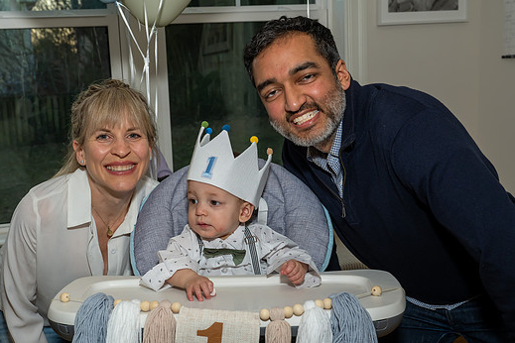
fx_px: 687
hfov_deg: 40.8
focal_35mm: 48
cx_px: 187
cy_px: 217
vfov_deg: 28.0
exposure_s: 1/250
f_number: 7.1
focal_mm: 35
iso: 640
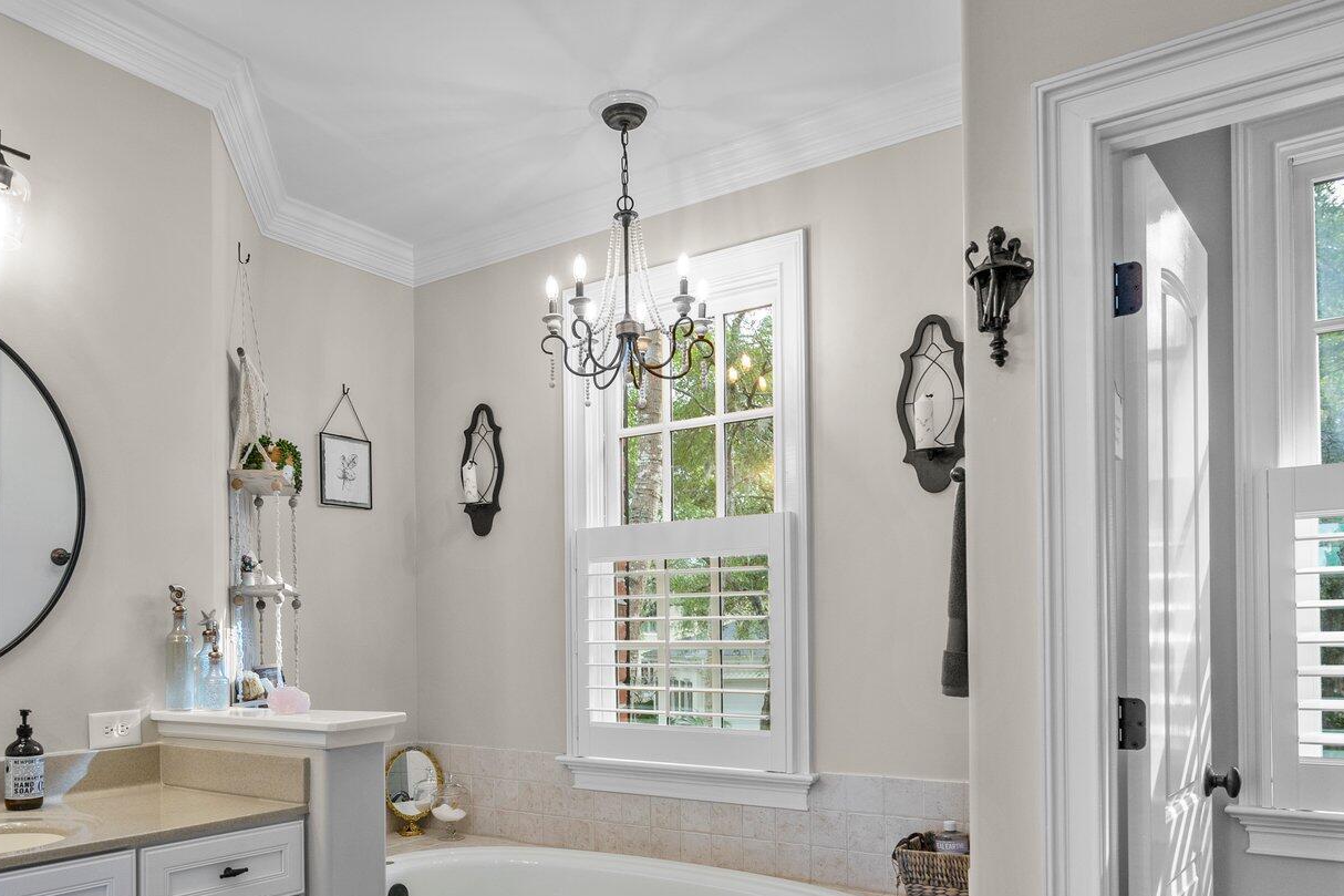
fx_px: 1008
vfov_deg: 46.8
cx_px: 571
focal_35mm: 27
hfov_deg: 67.0
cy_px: 632
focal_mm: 16
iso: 100
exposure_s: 1/60
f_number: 4
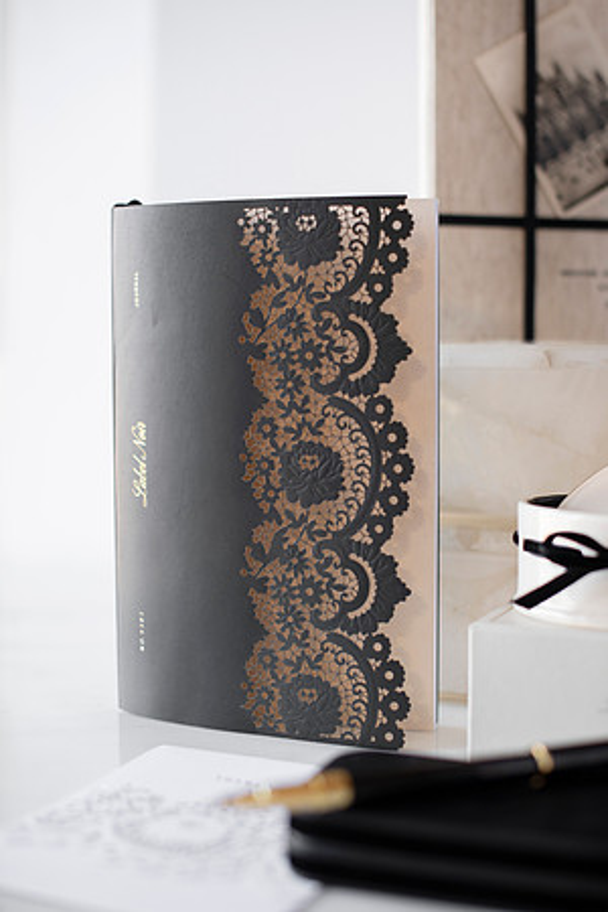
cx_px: 304
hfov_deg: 27.0
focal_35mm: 50
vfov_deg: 39.6
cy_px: 456
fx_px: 1267
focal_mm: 50
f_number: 2.5
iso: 200
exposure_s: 1/100
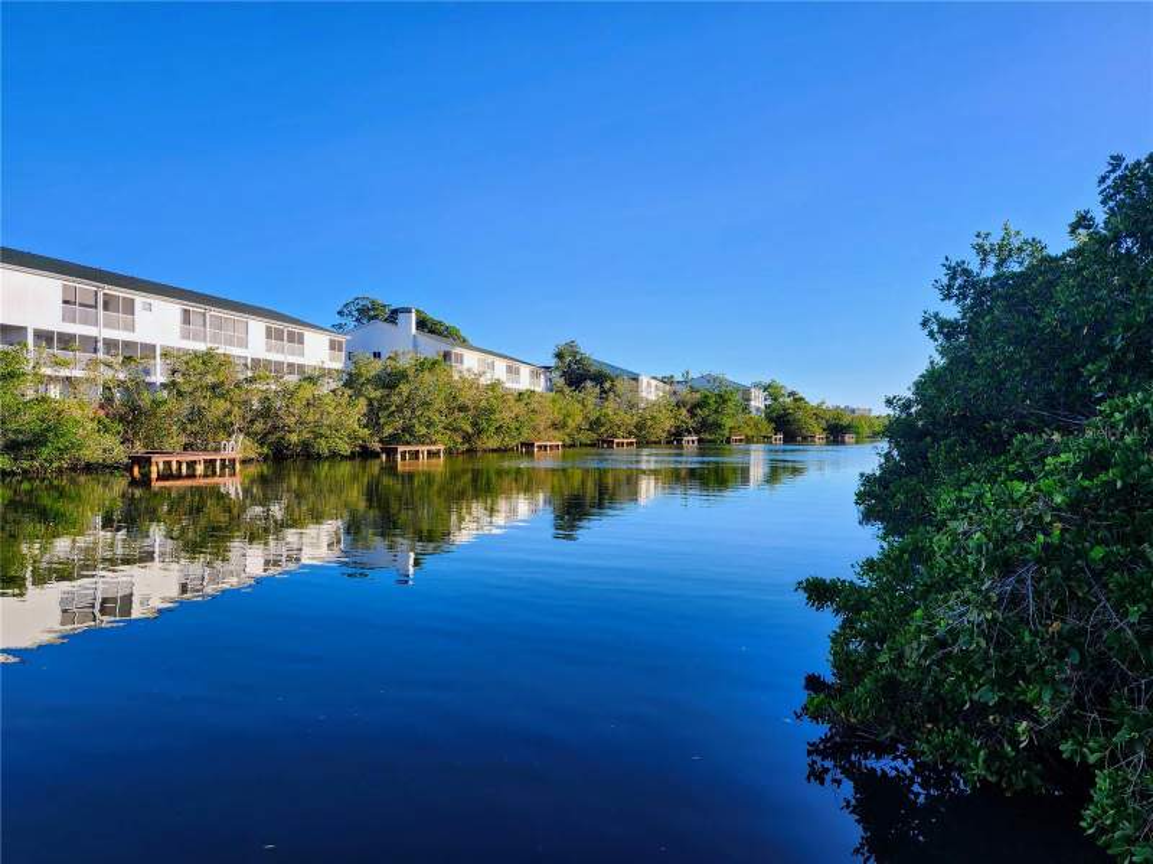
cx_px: 576
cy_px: 432
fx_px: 766
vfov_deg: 58.8
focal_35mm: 23
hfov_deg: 74.0
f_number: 1.8
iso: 25
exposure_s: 1/796
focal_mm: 5.54
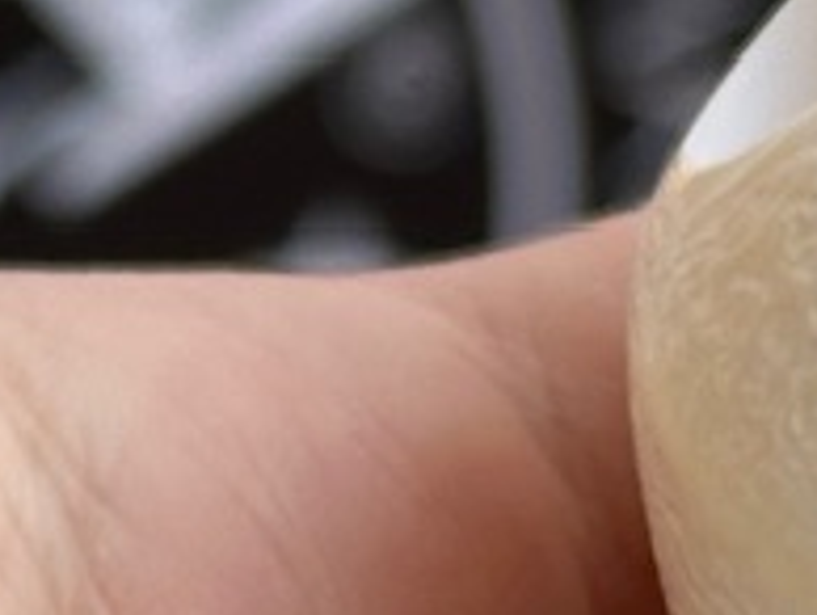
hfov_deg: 6.3
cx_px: 594
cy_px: 1070
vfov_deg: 4.7
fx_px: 7467
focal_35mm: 316
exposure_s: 1/458
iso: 64
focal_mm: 6.86
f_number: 1.78
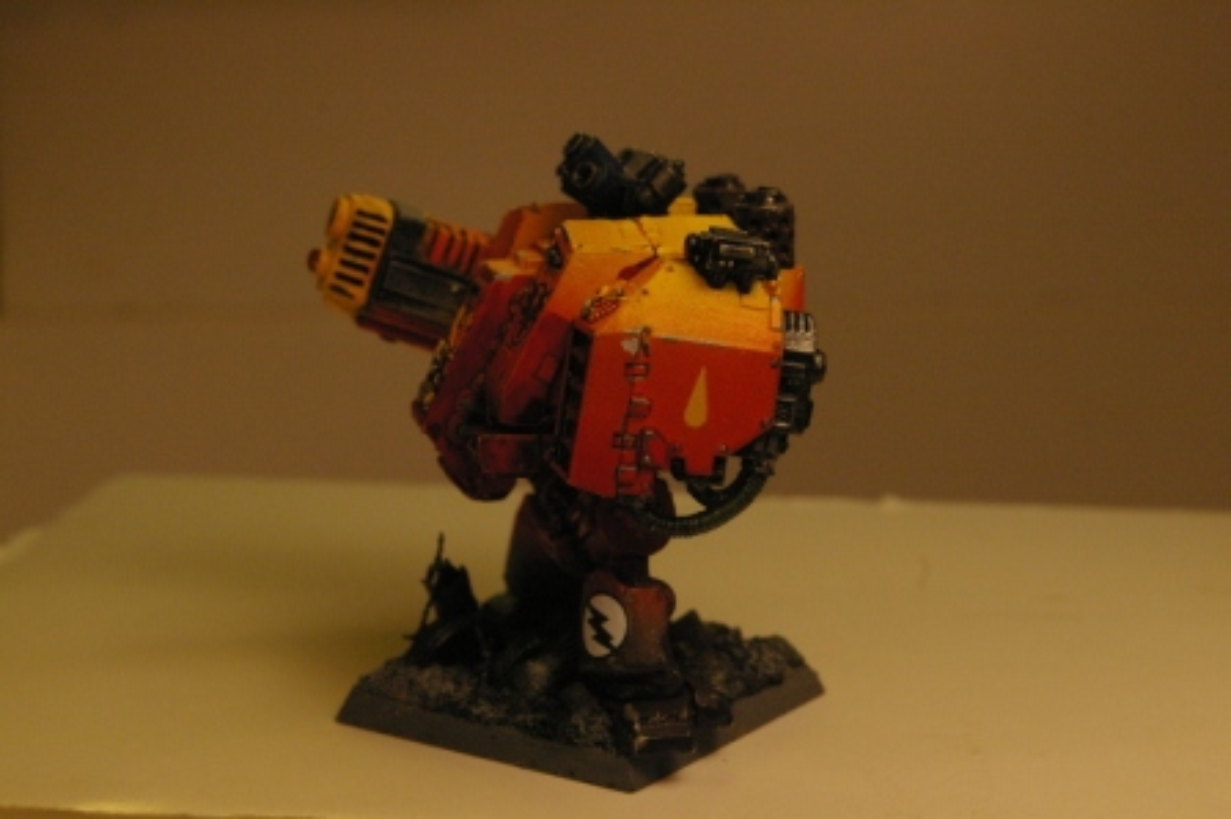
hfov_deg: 31.2
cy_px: 410
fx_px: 2204
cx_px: 616
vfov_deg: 21.0
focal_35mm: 64
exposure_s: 1/1000
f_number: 11
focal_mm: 43
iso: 1600
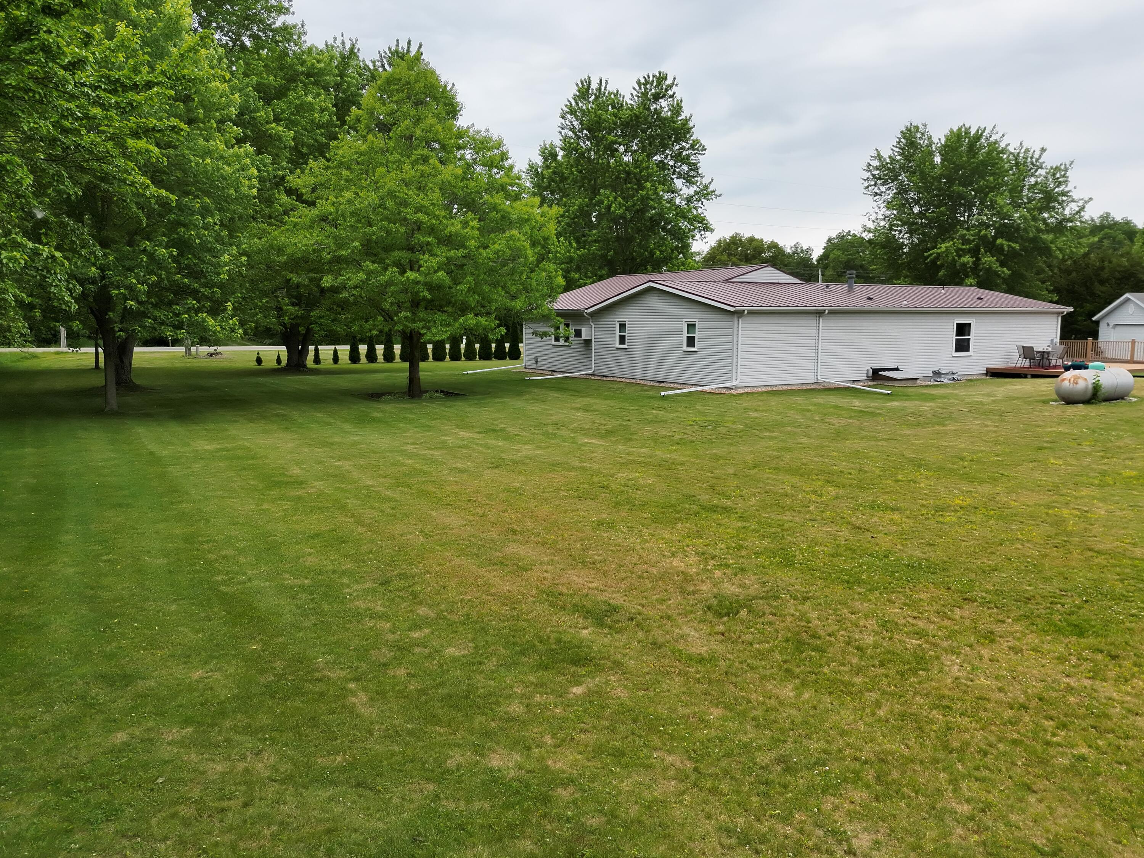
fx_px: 793
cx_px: 572
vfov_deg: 56.8
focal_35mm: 24
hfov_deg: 71.6
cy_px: 429
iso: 220
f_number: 1.7
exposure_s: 1/1600
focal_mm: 6.72
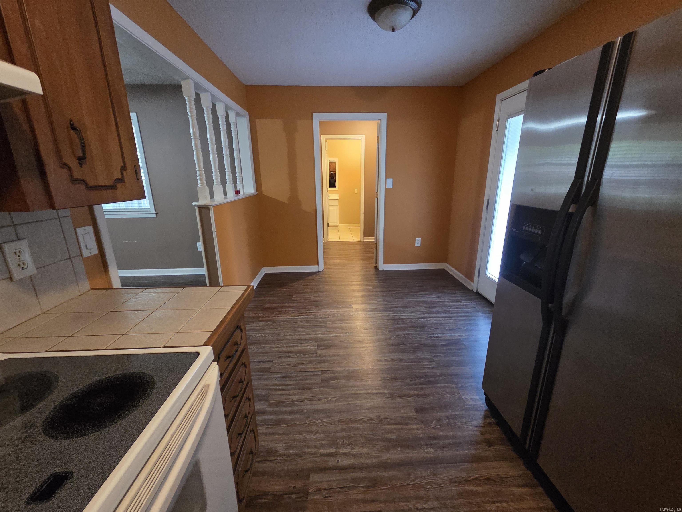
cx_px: 341
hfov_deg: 106.2
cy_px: 256
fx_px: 256
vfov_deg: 89.9
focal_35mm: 13
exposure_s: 1/60
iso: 1250
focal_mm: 2.2
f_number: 2.2
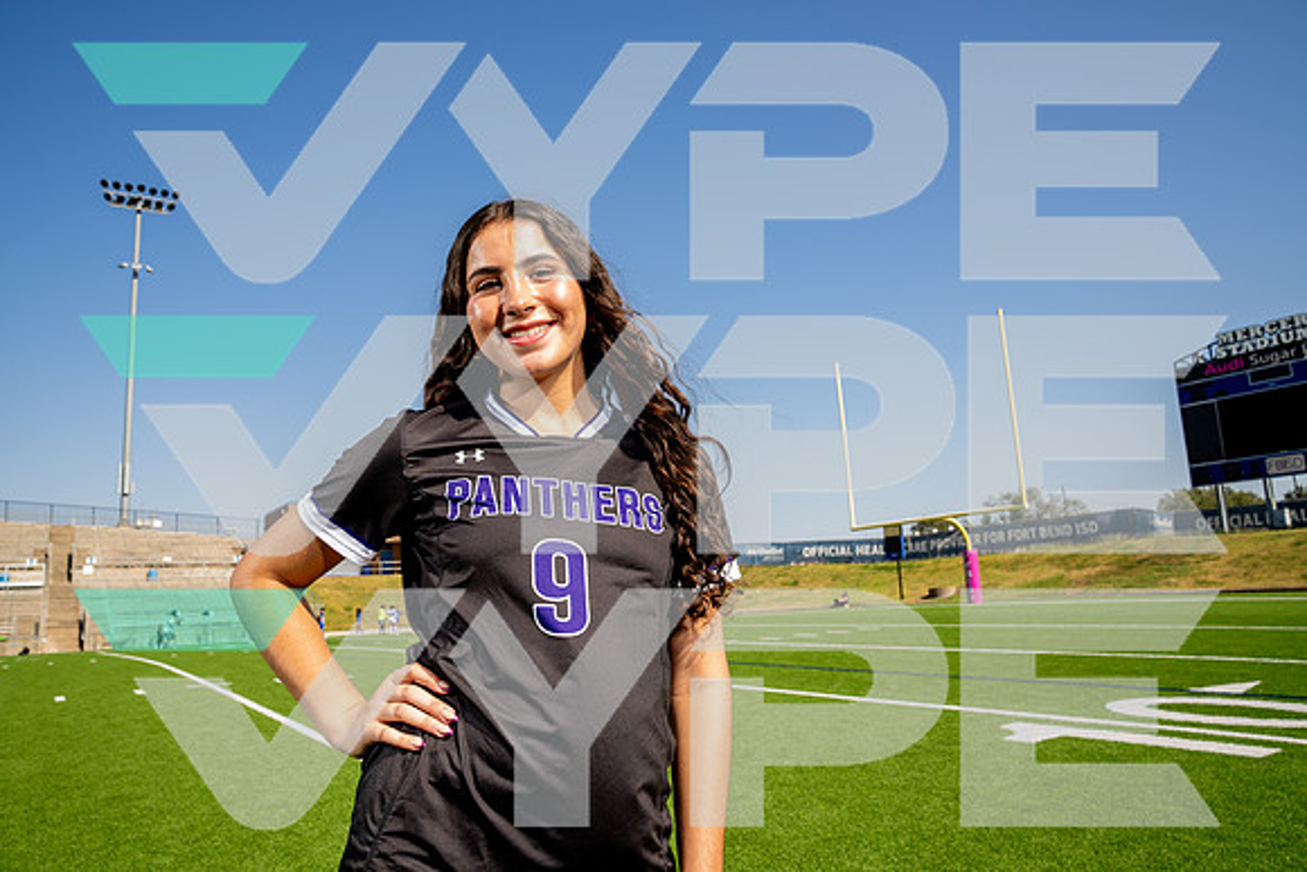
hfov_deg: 69.4
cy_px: 436
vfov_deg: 49.6
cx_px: 654
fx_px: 944
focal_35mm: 26
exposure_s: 1/125
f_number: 7.1
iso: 50
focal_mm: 26
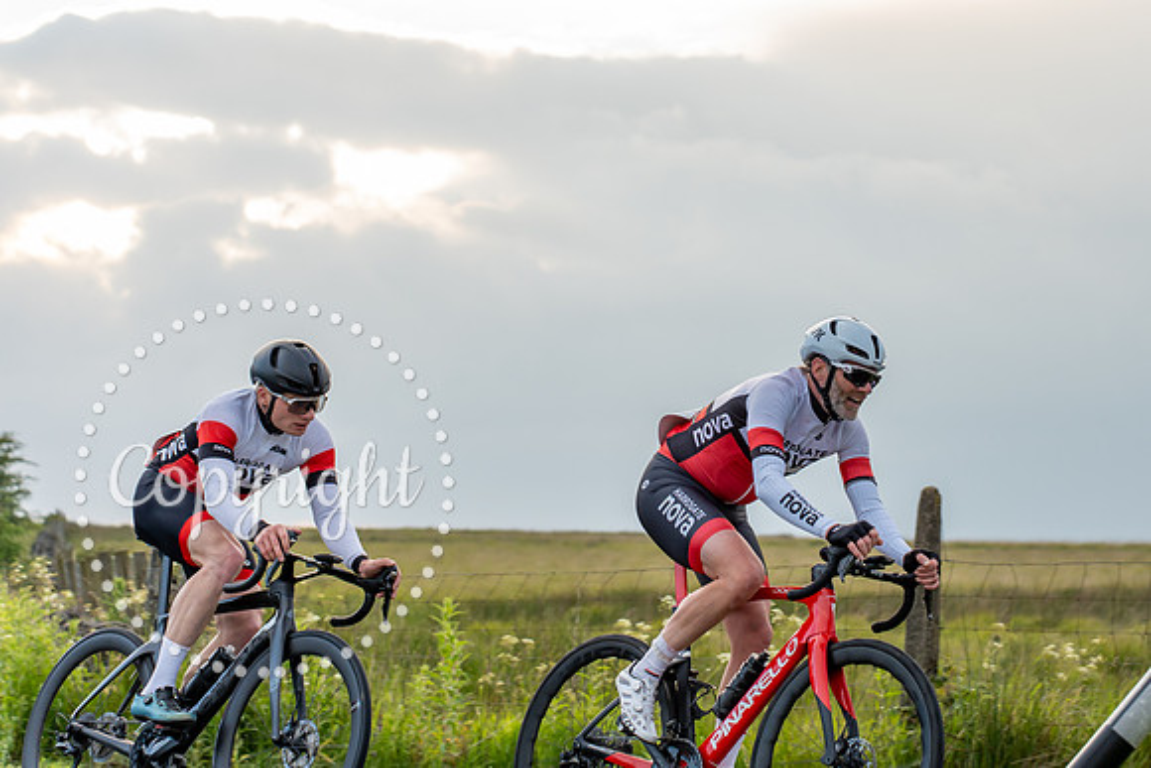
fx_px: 3160
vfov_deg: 13.8
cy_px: 262
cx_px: 758
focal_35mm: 99
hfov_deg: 20.6
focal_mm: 75
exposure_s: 1/1000
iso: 400
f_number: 4
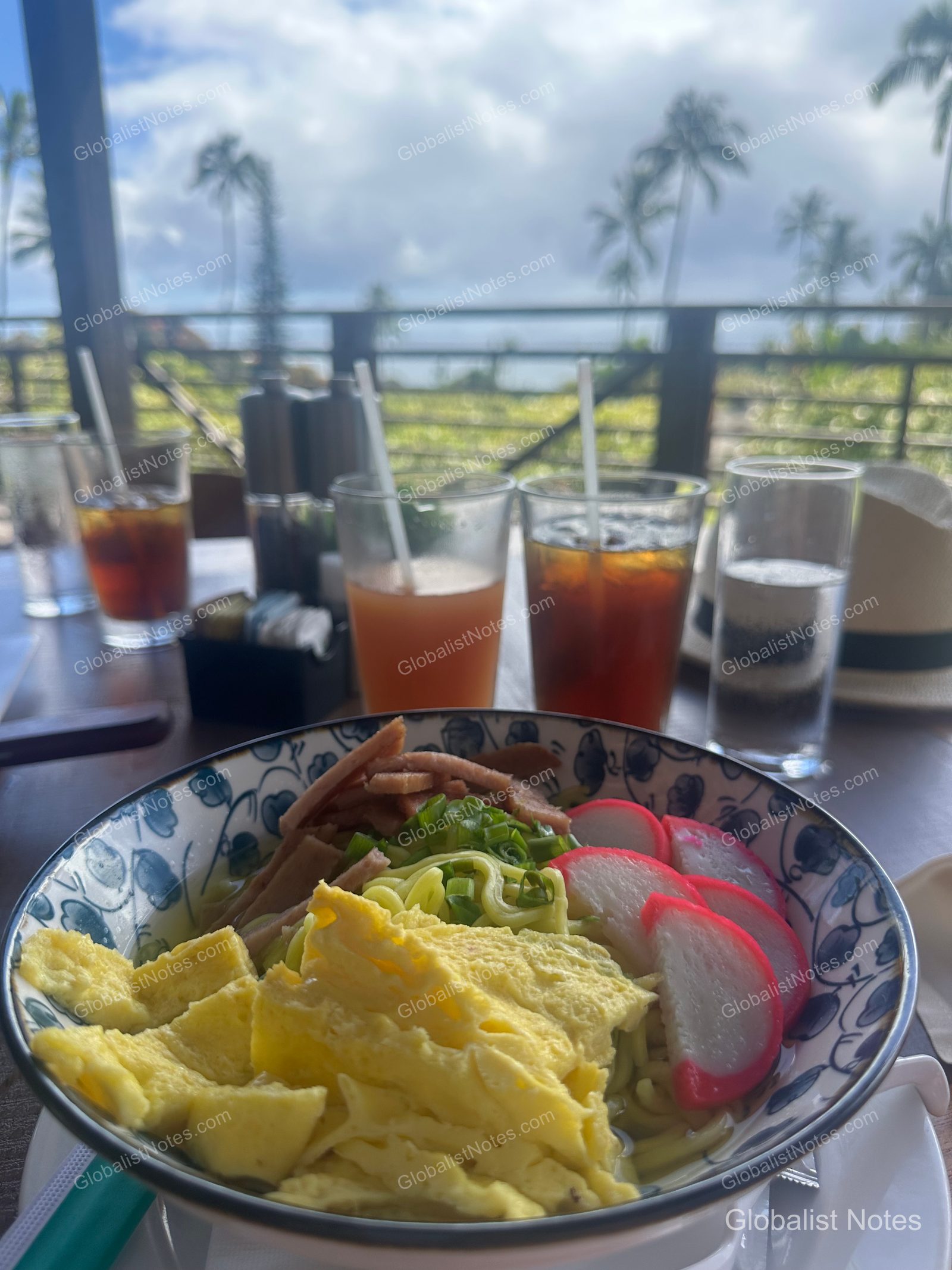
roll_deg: -1.1
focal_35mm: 24
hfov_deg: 56.8
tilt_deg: -17.8
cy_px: 635
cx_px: 476
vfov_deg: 71.6
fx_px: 880
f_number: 1.78
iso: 80
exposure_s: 1/2469
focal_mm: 6.86
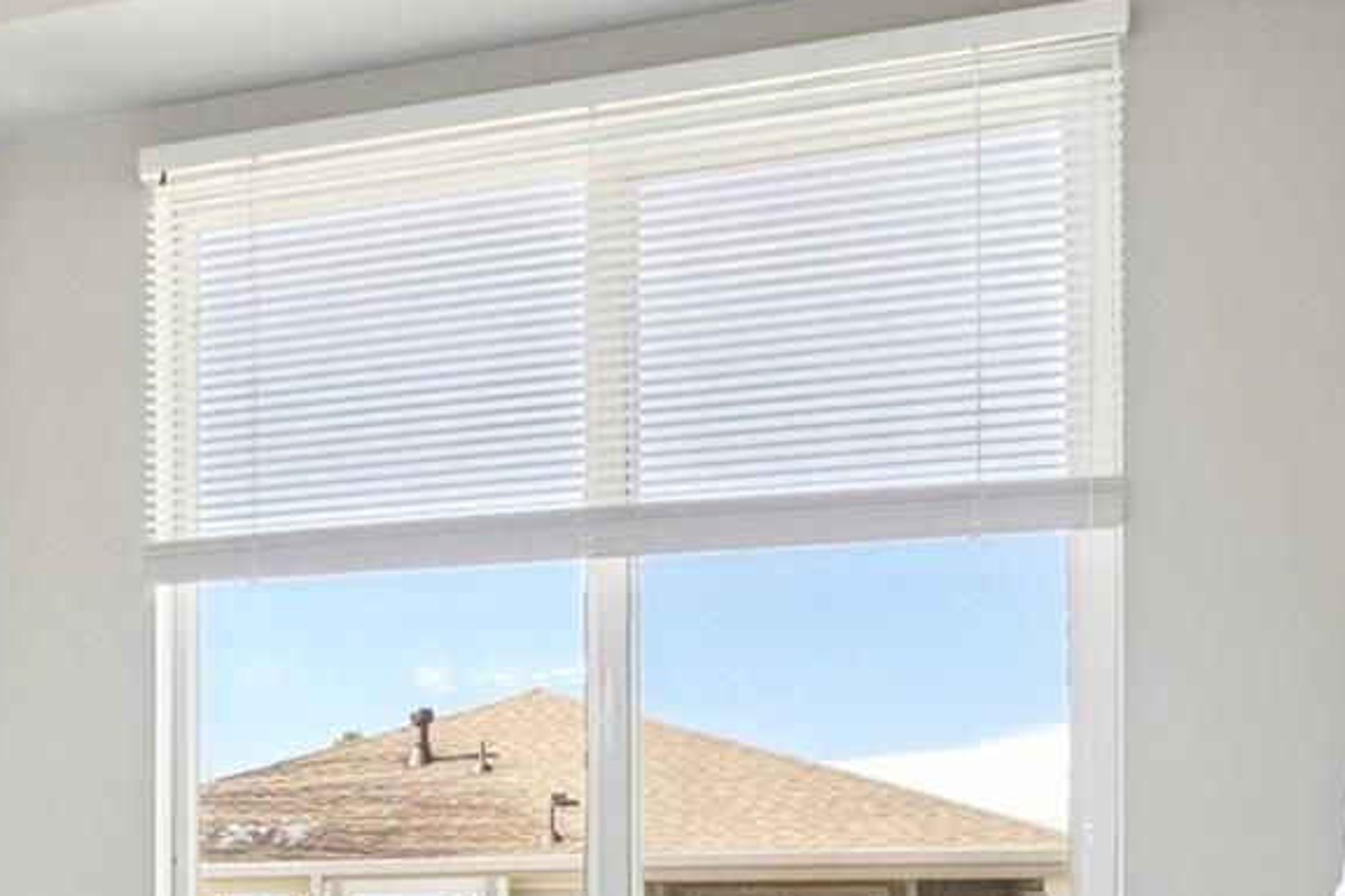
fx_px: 1868
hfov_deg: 36.6
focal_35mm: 50
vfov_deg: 24.8
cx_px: 84
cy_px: 1034
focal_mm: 12
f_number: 8
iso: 160
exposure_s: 1/30
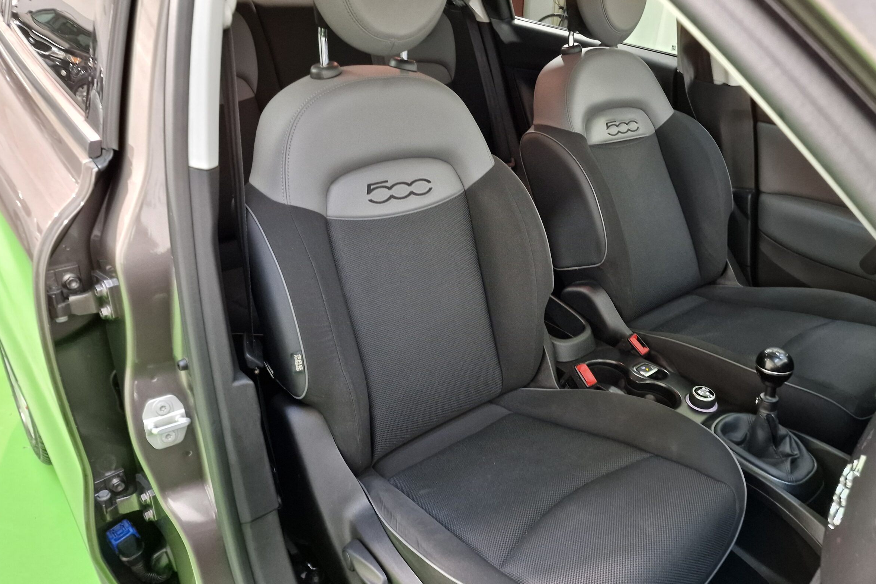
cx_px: 466
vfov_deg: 49.5
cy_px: 262
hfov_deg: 69.3
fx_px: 633
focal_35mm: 26
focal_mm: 6.4
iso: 400
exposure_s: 1/20
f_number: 1.8
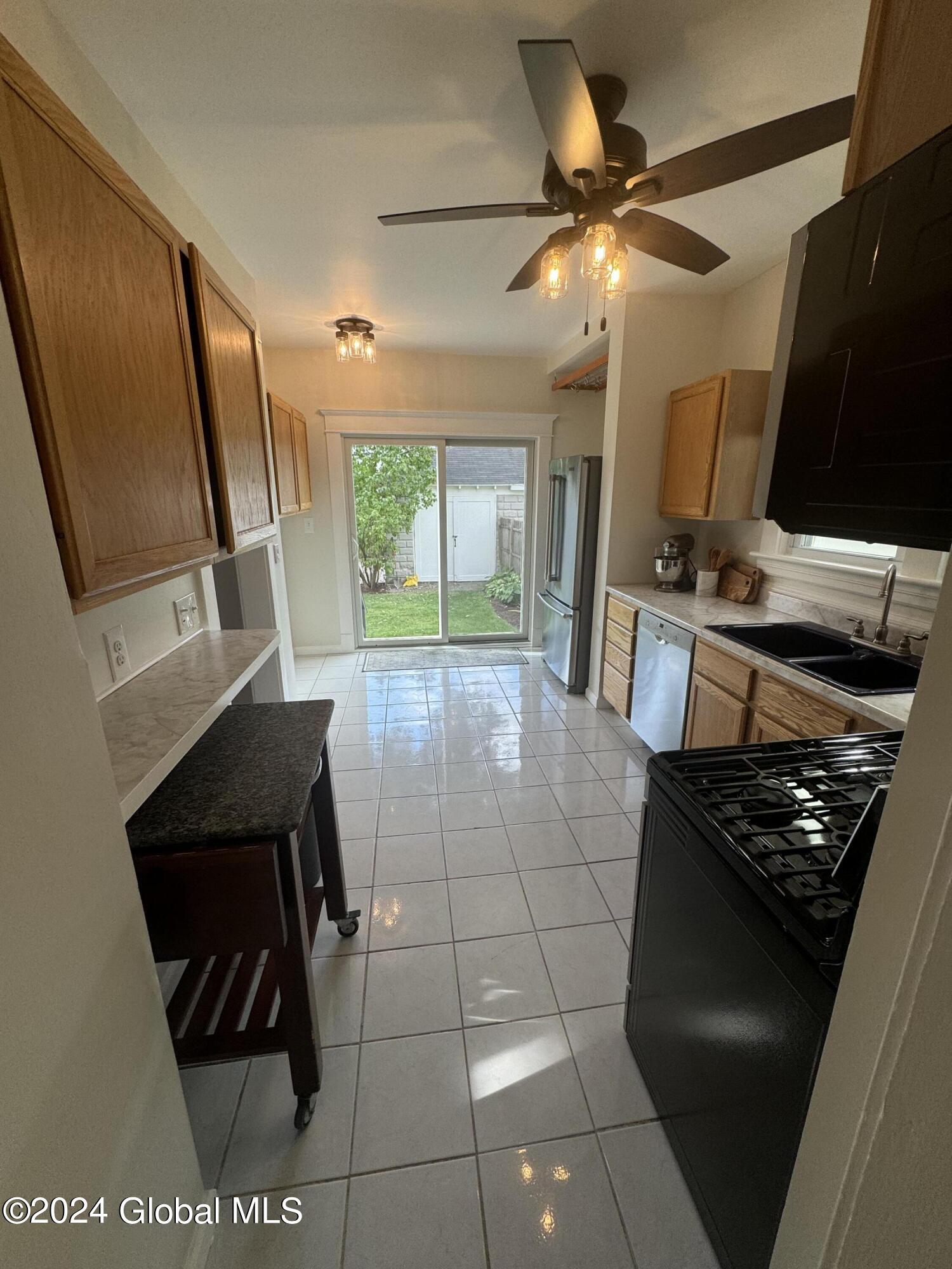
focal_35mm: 14
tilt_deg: -15.0
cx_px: 476
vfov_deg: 102.1
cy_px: 634
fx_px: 513
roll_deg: +0.5
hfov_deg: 85.7
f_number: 2.2
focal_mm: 2.22
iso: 64
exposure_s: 1/120
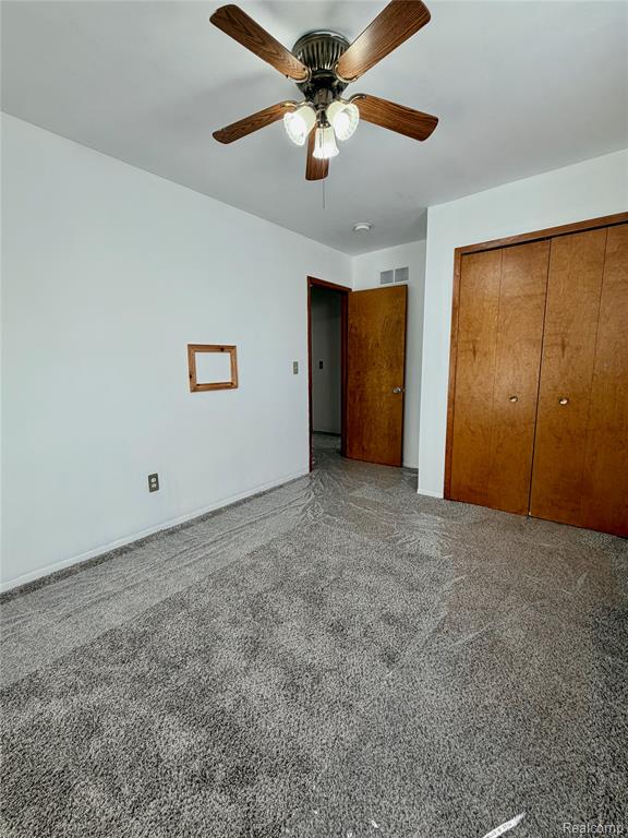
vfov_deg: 102.1
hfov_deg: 85.7
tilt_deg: -8.0
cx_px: 314
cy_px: 419
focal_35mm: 14
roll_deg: -2.6
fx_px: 339
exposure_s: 1/120
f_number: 2.2
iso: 80
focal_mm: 2.22
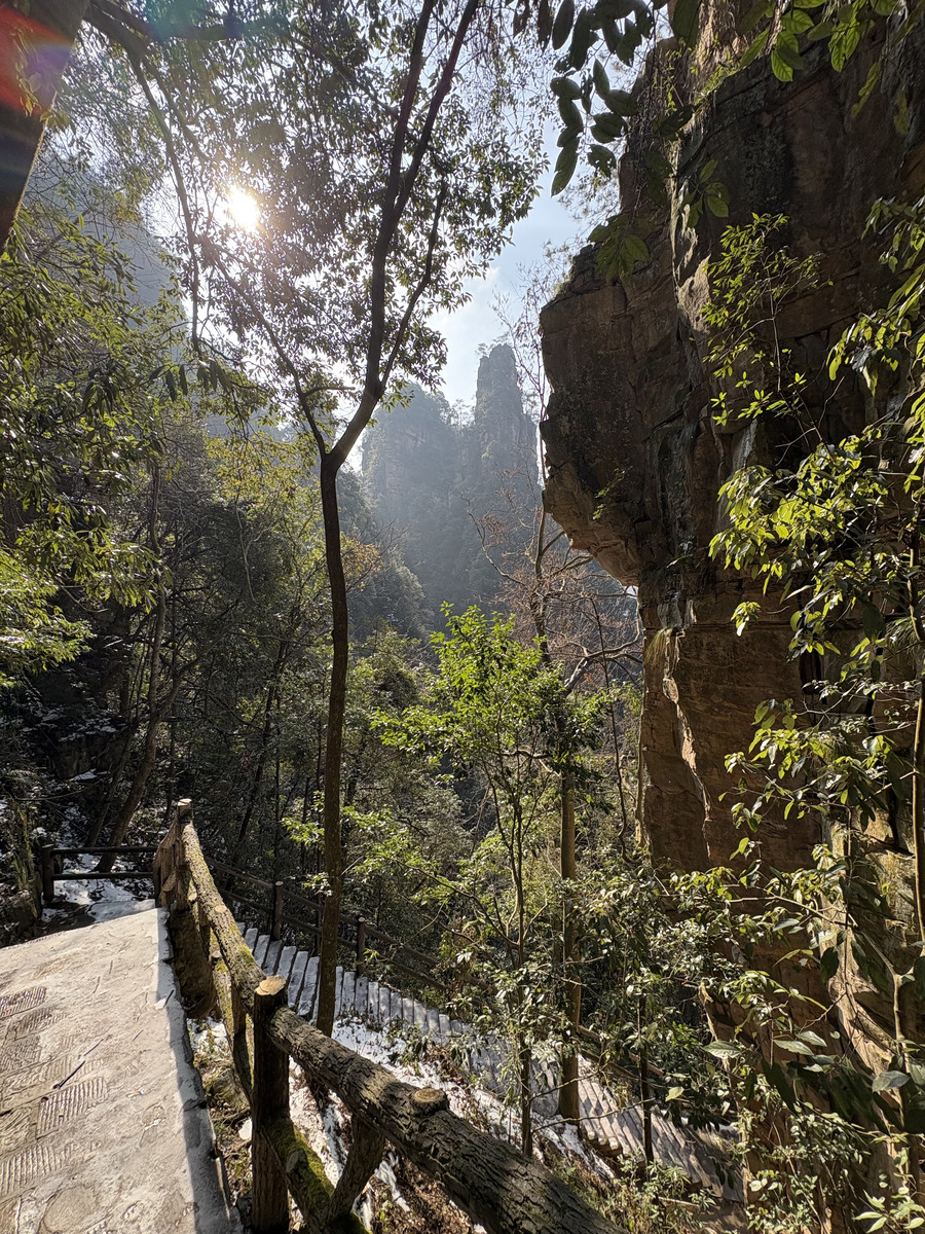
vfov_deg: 102.1
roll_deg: +0.5
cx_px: 462
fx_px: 499
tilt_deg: -1.5
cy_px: 617
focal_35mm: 14
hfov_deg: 85.7
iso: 64
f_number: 2.2
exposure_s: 1/409
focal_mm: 2.22
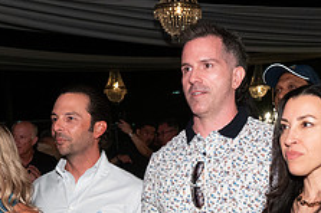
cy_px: 239
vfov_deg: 14.6
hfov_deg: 22.4
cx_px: 122
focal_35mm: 91
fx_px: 810
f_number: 8
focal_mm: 35
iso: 3200
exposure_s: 1/160
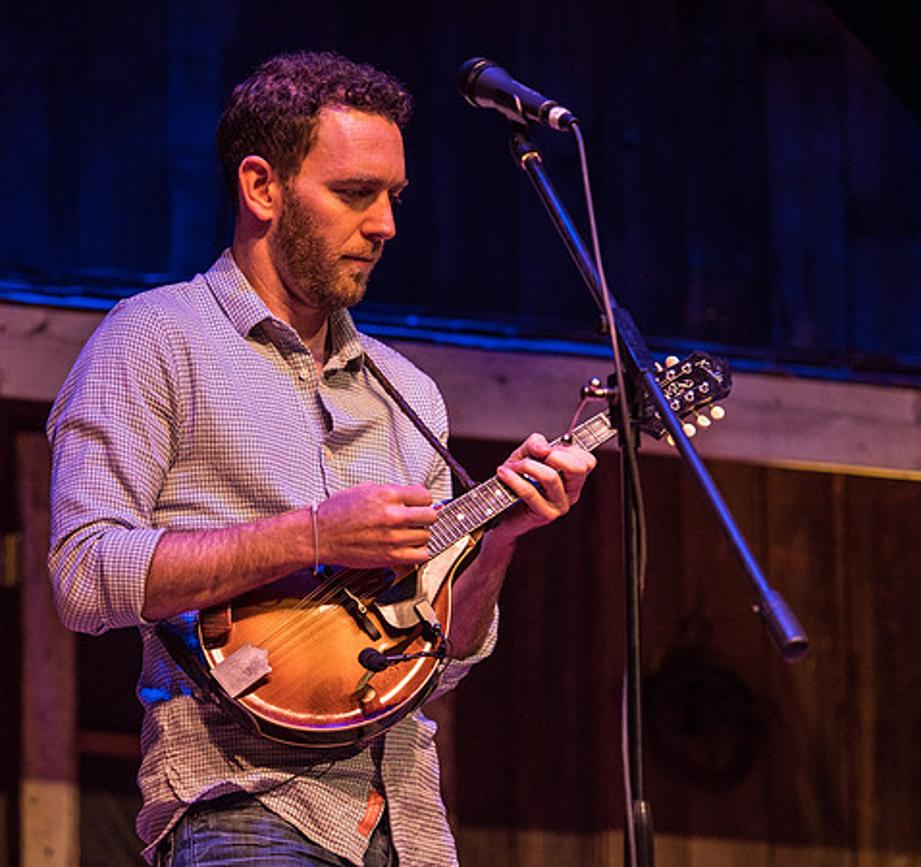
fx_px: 6015
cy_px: 434
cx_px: 342
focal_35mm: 206
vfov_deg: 8.2
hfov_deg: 8.8
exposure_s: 1/250
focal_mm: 90
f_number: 2.8
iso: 640
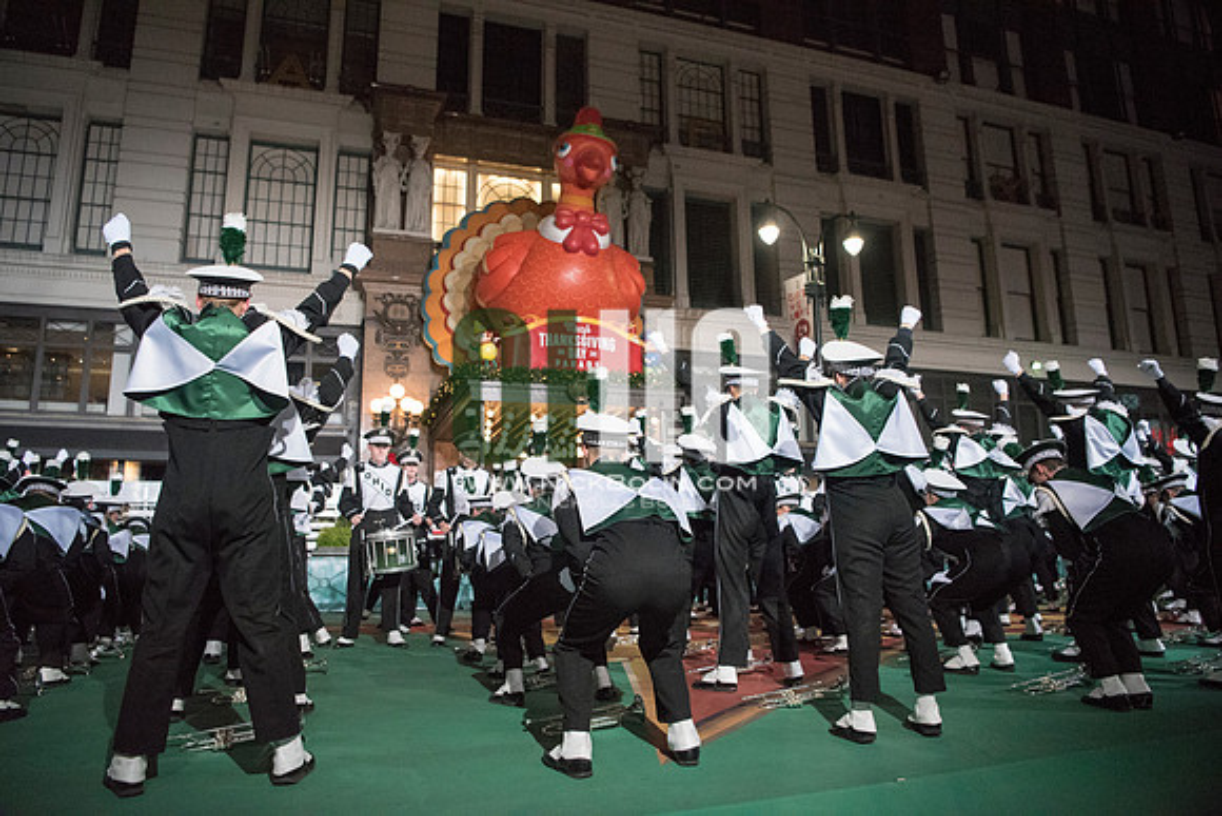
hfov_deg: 73.7
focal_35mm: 24
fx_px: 815
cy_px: 408
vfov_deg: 53.2
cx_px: 611
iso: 8000
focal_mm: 24
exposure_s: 1/3200
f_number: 2.8
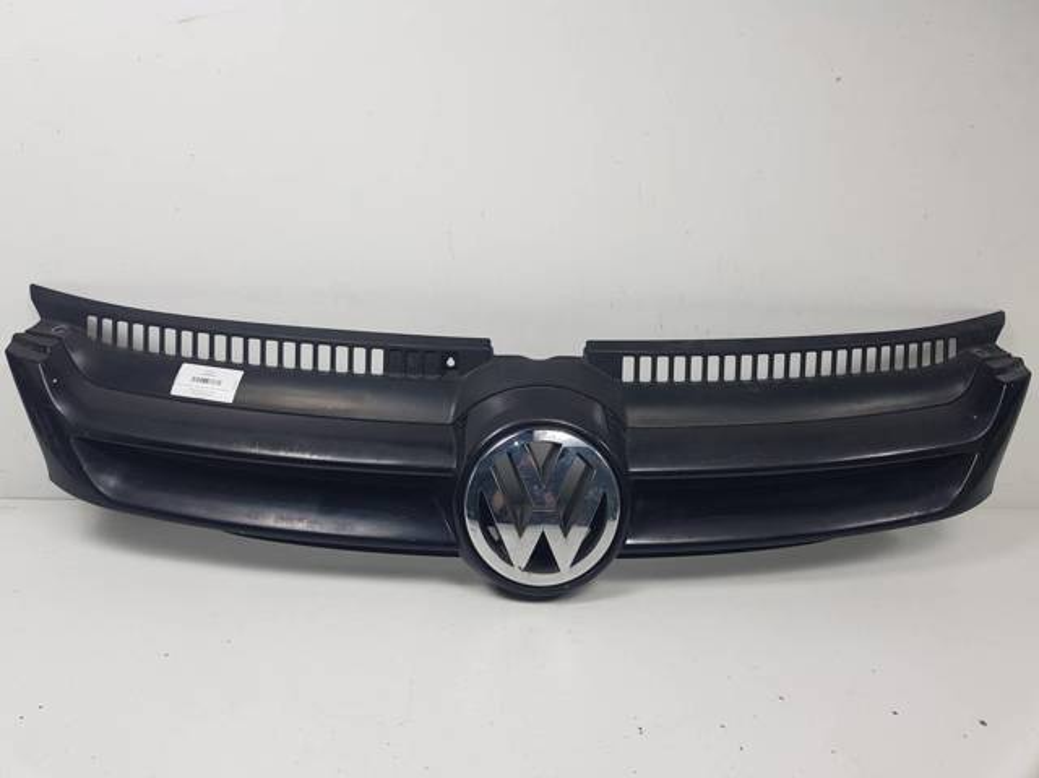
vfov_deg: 53.0
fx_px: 780
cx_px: 520
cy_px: 389
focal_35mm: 26
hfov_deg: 67.3
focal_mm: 4.2
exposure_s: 1/336
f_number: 1.7
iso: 40
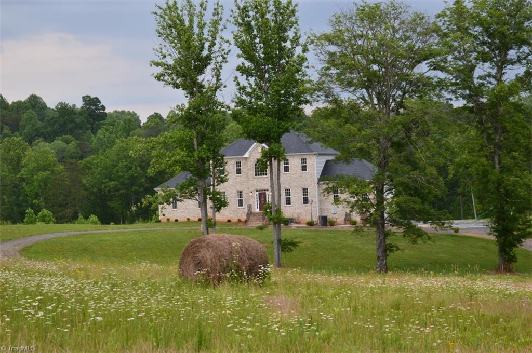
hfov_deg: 24.6
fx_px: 1218
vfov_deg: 16.5
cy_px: 176
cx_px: 266
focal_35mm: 82
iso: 400
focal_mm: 55
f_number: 8
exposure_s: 1/80
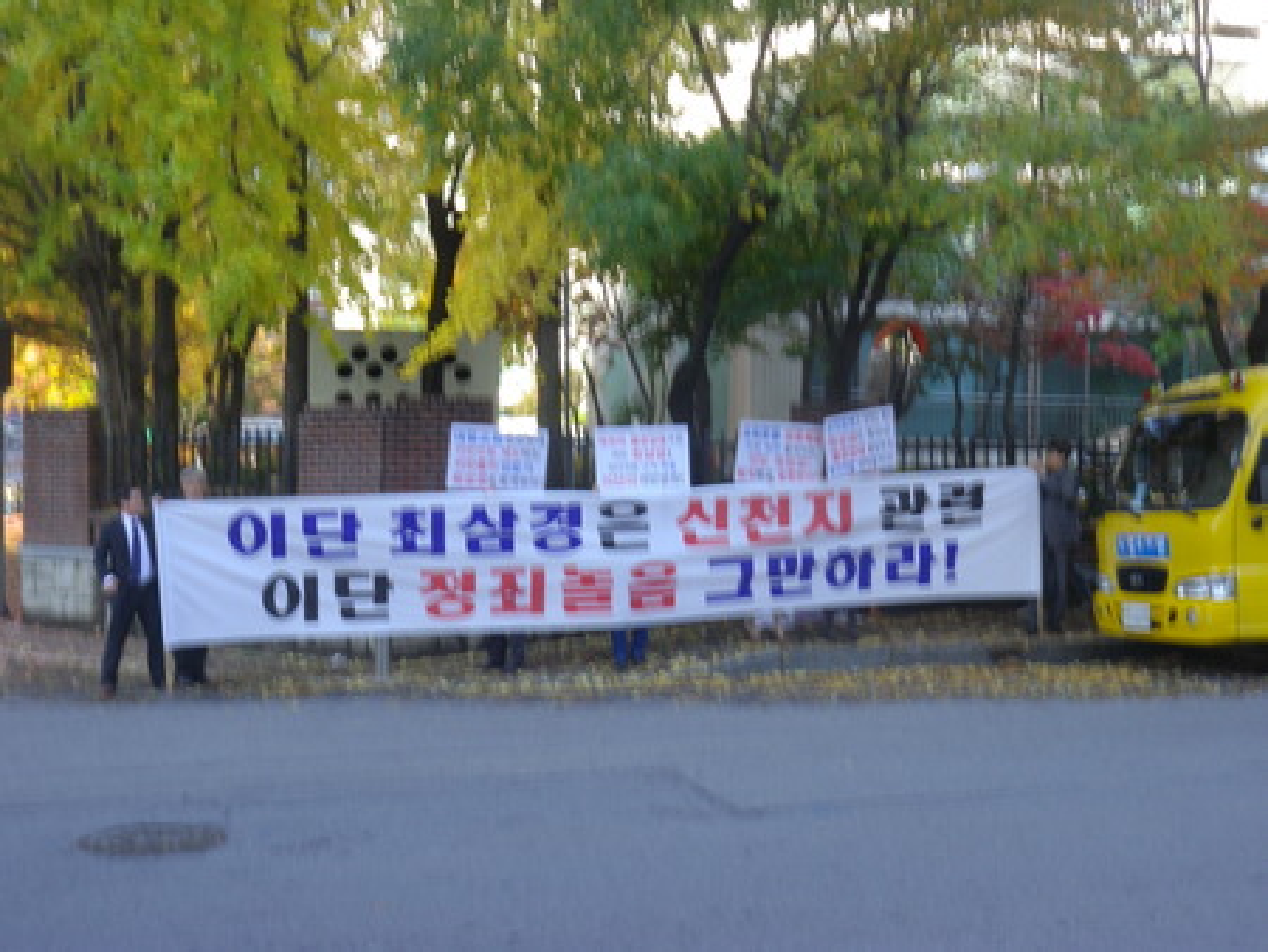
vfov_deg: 29.7
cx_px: 634
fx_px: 1796
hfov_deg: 38.9
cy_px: 476
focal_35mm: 49
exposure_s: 1/60
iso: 80
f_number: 4.2
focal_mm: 8.7
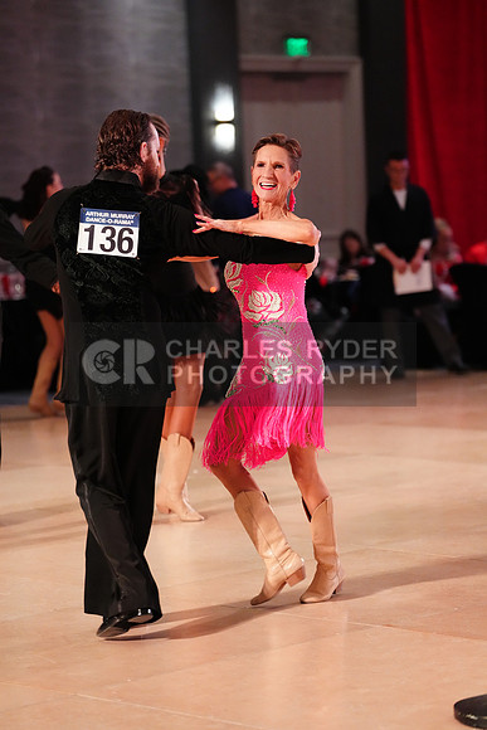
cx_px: 244
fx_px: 2190
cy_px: 365
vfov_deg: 18.9
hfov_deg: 12.7
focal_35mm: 108
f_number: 2.8
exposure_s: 1/320
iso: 5000
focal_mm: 108
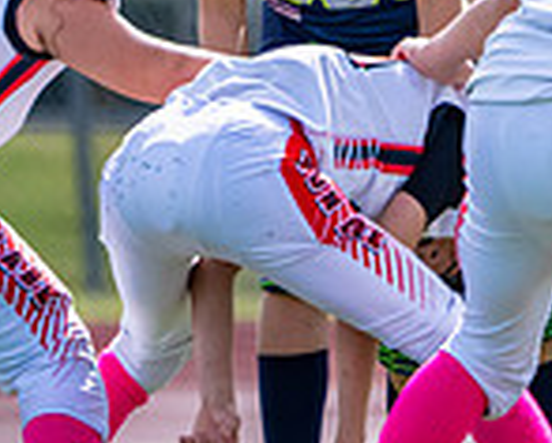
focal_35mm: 1979
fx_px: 32374
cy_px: -201
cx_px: 325
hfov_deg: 1.0
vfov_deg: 0.8
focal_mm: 400
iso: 640
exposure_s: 1/2500
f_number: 5.6
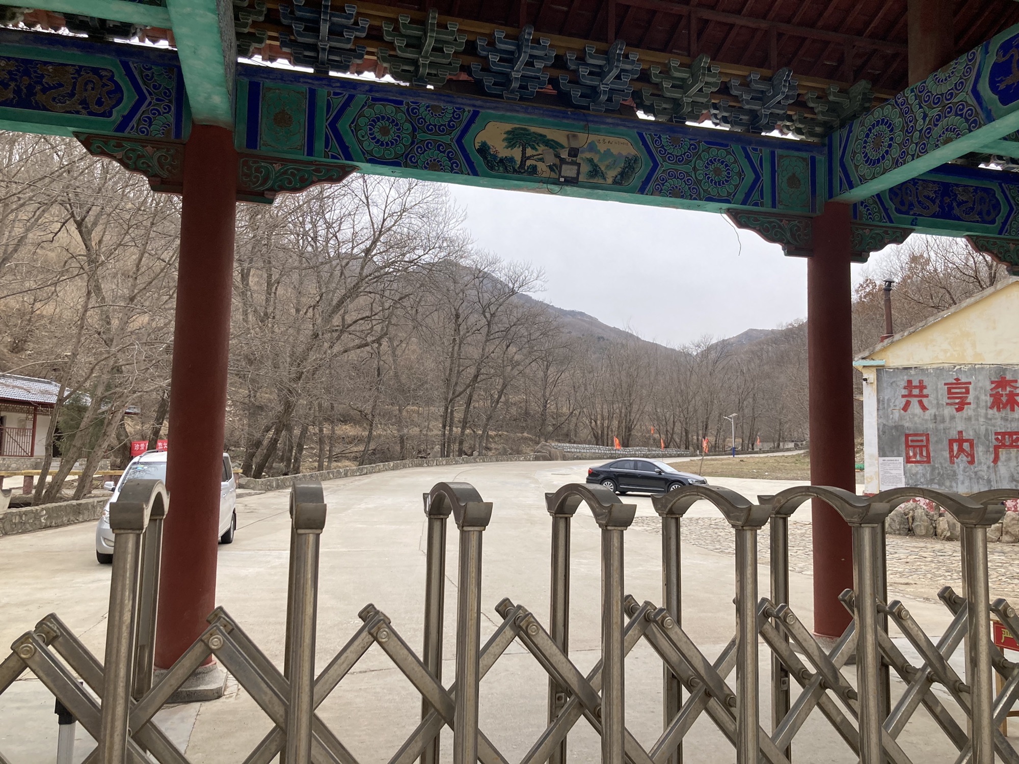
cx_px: 510
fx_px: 824
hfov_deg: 63.4
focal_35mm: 28
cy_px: 382
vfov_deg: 49.7
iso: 20
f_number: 1.8
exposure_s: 1/774
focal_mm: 3.99
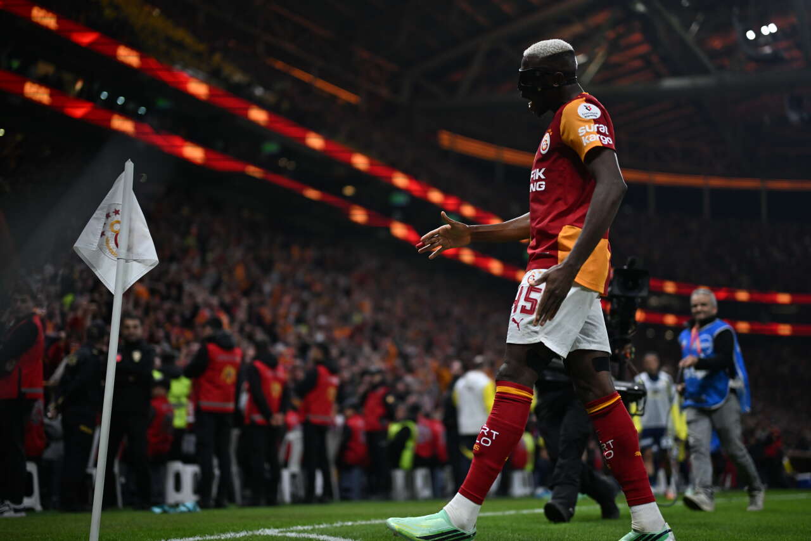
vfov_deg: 27.0
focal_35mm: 50
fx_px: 1126
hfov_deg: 39.6
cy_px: 270
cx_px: 406
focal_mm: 50
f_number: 1.2
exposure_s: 1/4000
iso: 800
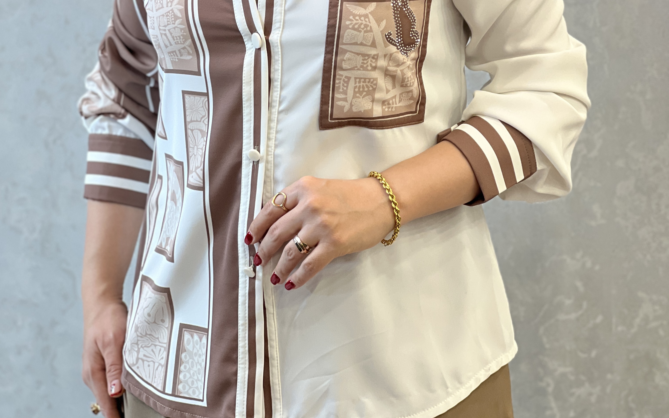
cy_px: -3
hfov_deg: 19.1
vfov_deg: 11.9
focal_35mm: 109
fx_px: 1987
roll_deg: +1.8
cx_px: 334
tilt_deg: -7.3
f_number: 2.8
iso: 125
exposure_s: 1/50
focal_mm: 9
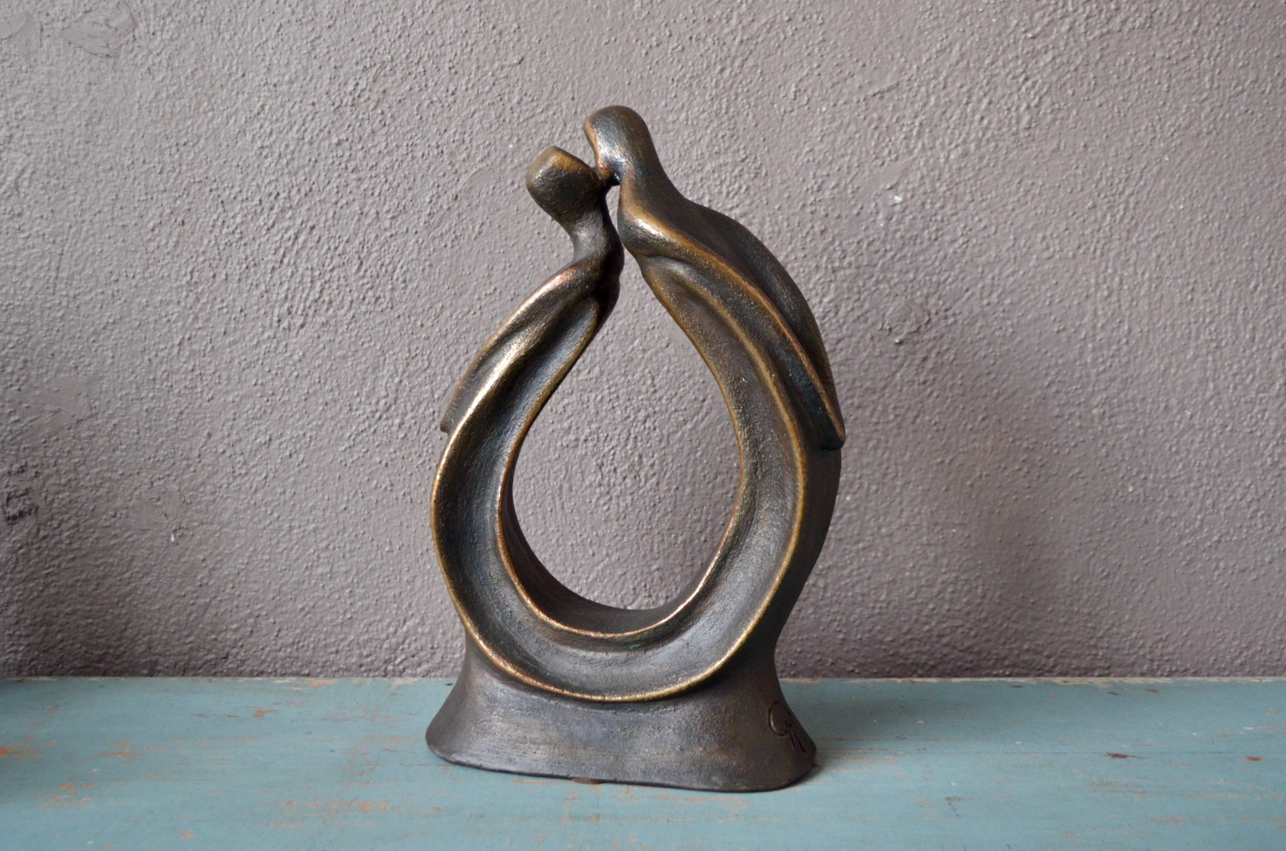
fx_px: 1551
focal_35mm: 44
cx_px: 643
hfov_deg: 45.0
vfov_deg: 30.7
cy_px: 426
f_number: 4.5
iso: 1250
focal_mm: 29
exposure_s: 1/80
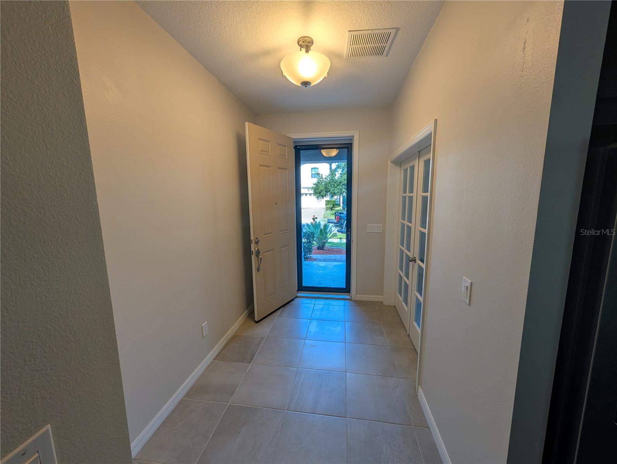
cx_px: 308
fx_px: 214
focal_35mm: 12
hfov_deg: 110.5
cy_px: 232
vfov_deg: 94.6
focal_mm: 2.02
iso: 47
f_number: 1.7
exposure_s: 1/205
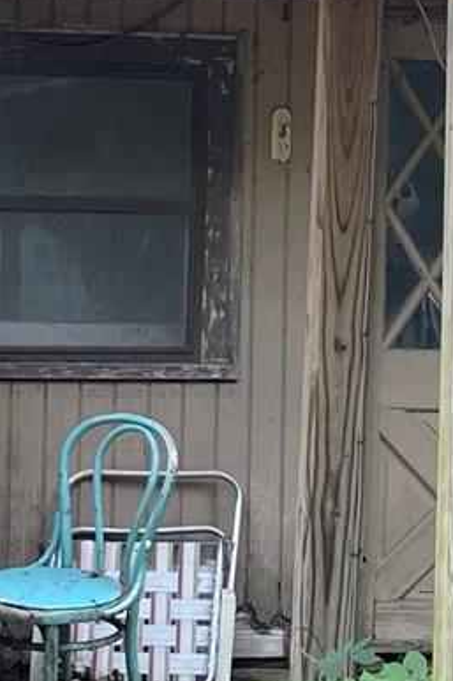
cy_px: 286
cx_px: 504
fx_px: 2607
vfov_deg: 14.9
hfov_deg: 9.8
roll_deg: -2.0
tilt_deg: +1.0
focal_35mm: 138
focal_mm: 5.1
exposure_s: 1/121
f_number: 1.6
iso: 64
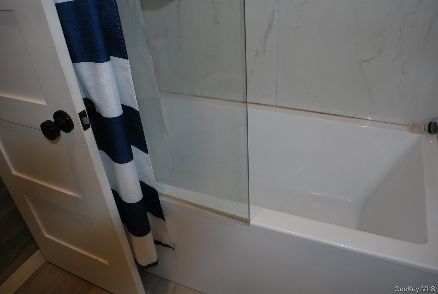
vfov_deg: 48.1
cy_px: 147
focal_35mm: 27
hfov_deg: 67.3
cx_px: 219
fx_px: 329
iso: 200
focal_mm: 18
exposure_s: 1/60
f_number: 3.5
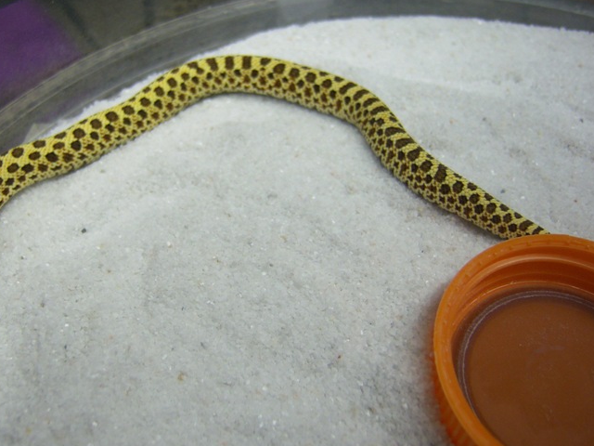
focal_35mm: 45
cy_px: 197
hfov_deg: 41.8
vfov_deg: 32.2
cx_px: 227
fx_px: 772
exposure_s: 1/60
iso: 125
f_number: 2.8
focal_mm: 7.5
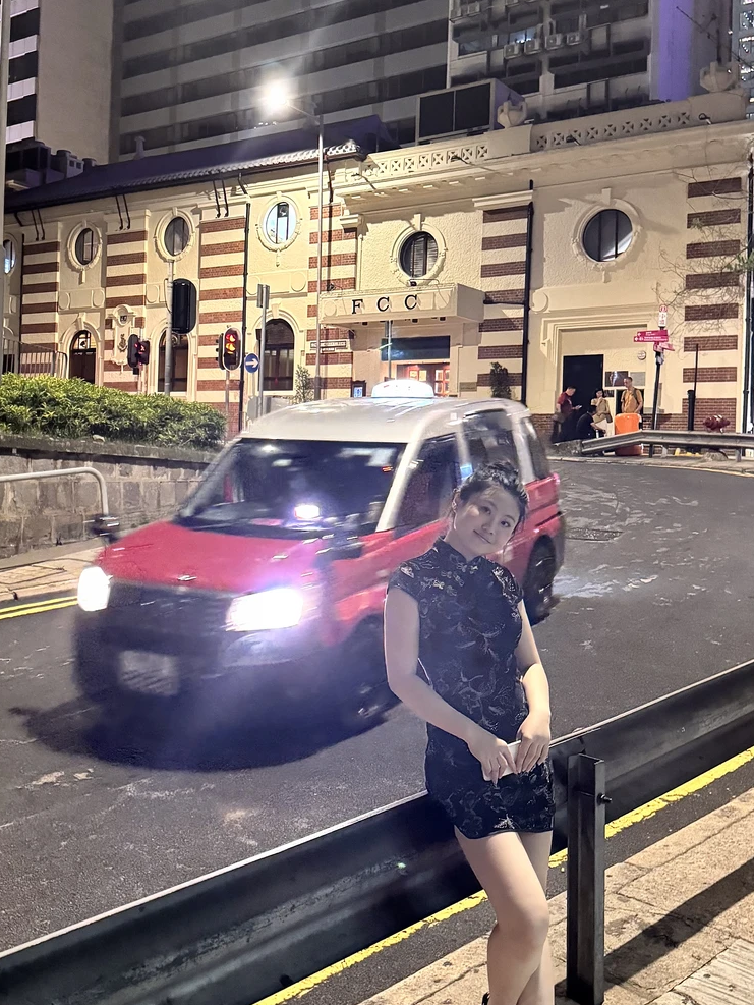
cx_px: 340
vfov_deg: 52.6
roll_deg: -2.4
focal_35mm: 35
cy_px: 479
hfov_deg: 40.7
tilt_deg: +0.3
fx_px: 1016
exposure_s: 1/25
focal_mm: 6.76
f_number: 1.78
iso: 800
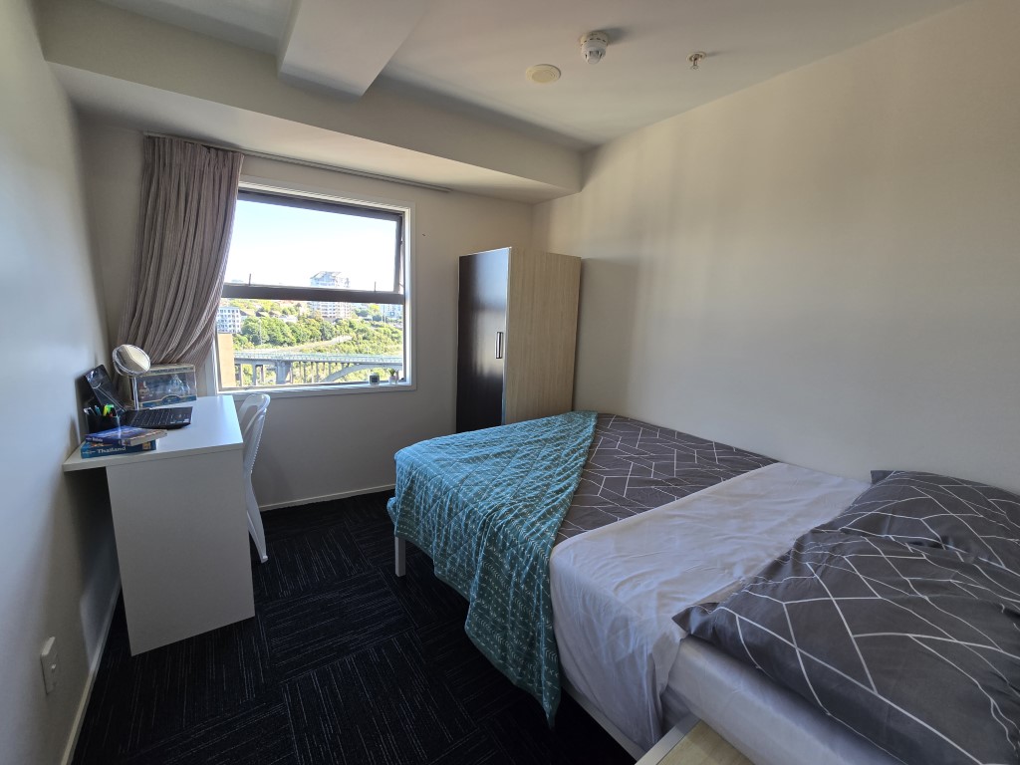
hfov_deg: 106.2
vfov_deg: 89.9
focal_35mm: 13
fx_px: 383
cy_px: 382
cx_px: 510
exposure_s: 1/107
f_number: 2.2
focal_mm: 2.2
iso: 50
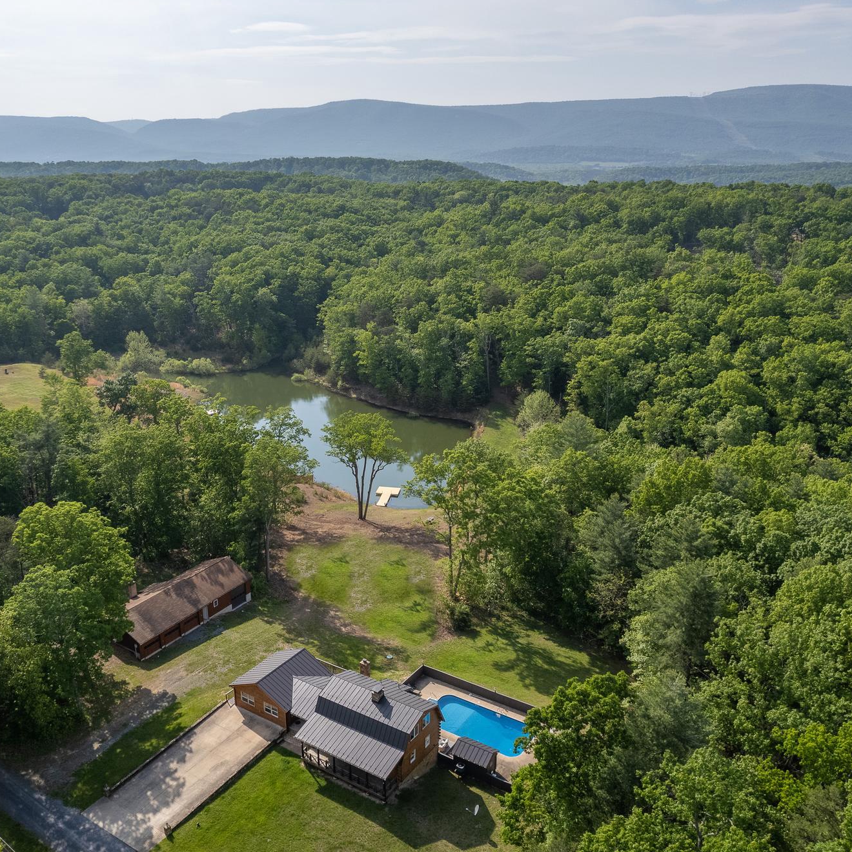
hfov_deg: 55.5
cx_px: 376
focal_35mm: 29
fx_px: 808
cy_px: 425
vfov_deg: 55.6
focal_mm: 8.38
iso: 100
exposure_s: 1/4000
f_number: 2.8
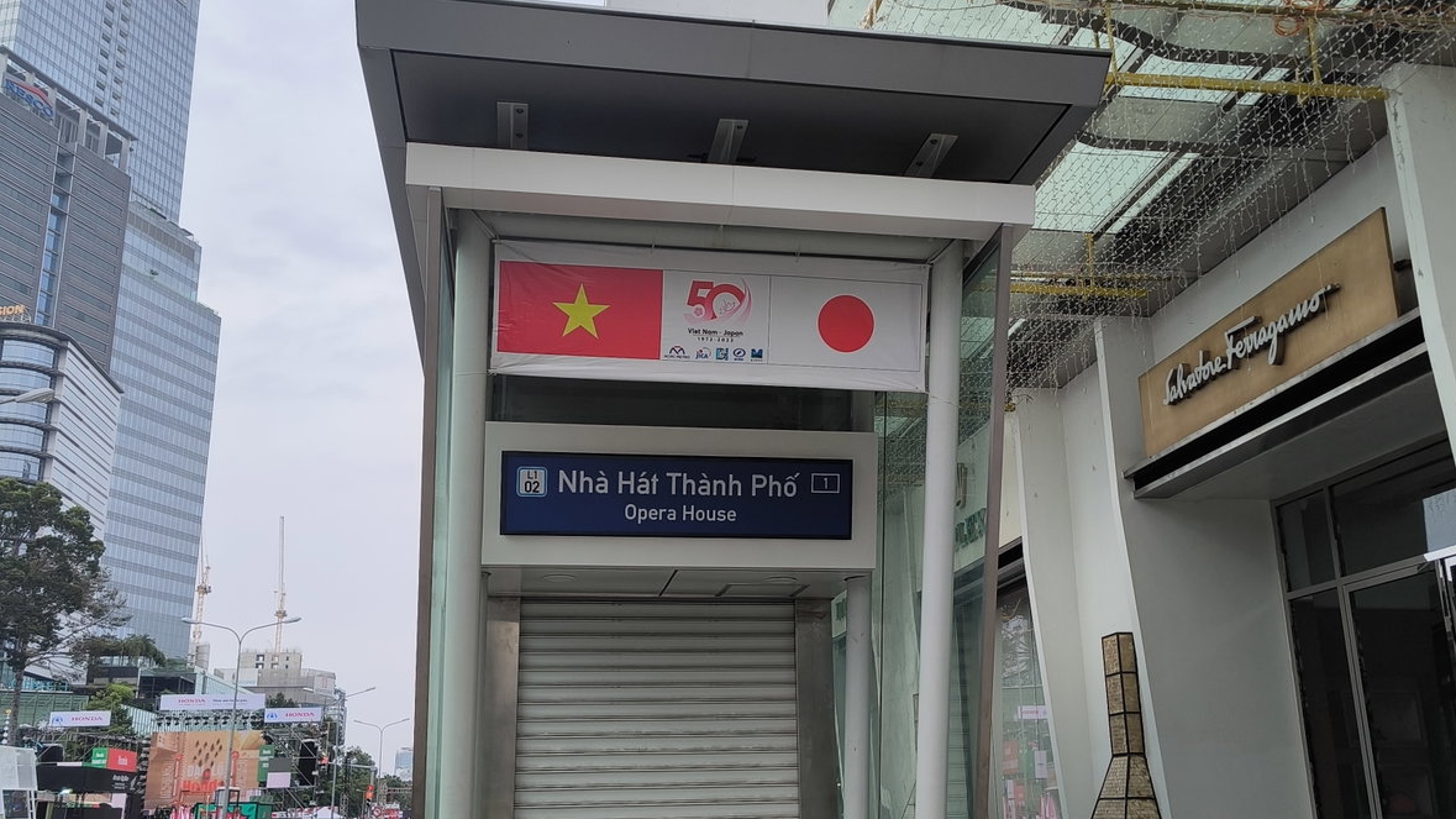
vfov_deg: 34.6
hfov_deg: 58.0
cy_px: 474
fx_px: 1313
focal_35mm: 34
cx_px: 732
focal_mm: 5.35
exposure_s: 1/569
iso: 80
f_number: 1.77
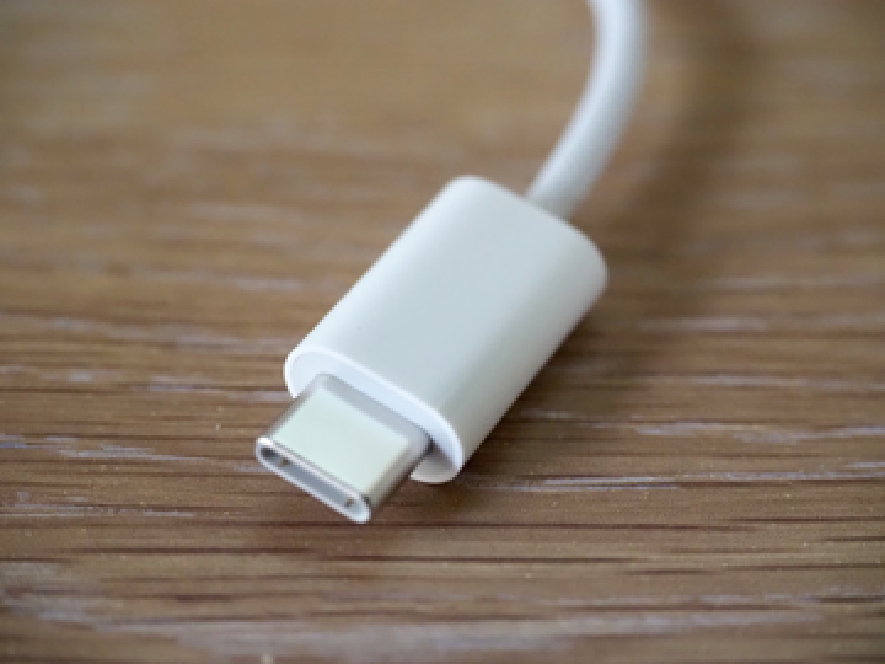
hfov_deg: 24.4
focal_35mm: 80
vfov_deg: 18.4
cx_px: 442
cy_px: 332
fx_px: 2045
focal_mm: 40
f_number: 5
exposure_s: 1/80
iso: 6400
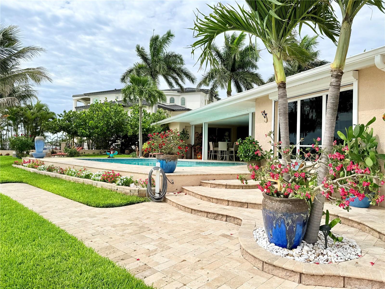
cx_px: 192
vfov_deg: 56.8
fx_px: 267
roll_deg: -1.4
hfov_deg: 71.6
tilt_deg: +1.8
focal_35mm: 24
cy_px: 144
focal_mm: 6.76
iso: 80
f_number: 1.78
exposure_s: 1/8130
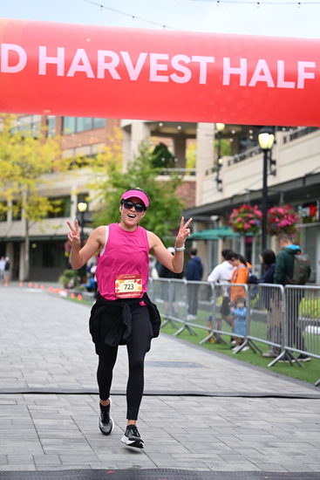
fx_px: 1039
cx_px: 160
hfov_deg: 17.5
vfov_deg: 26.0
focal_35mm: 78
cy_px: 240
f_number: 2.8
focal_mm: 78
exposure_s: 1/2000
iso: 640
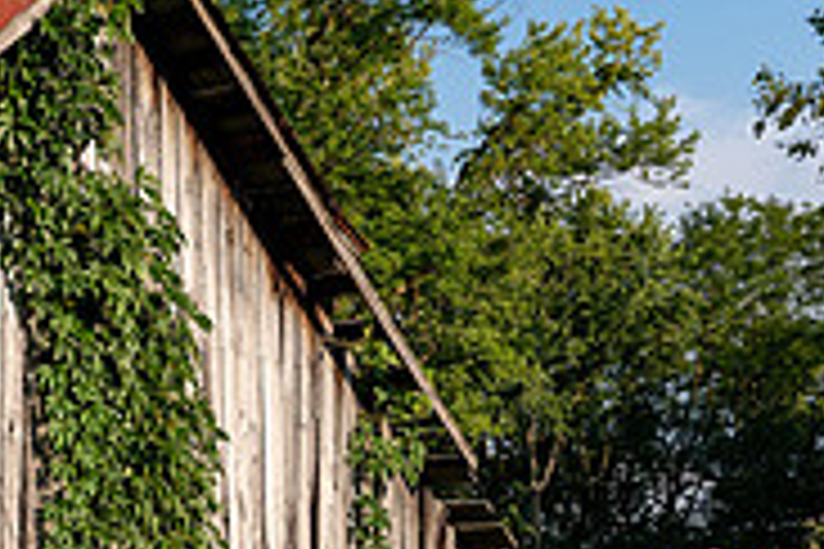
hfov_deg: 20.7
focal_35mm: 93
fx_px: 2129
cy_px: 581
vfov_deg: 14.4
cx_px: -107
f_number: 5
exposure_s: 1/400
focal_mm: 28
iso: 100
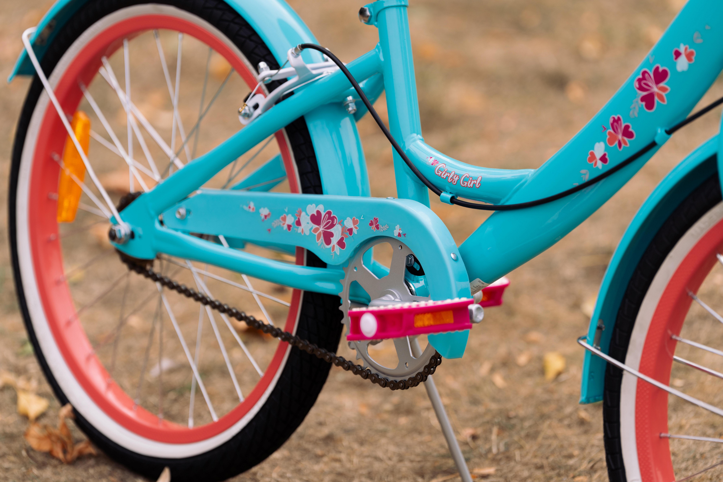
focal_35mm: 194
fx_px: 3896
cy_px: 241
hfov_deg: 10.6
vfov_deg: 7.1
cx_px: 362
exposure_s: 1/400
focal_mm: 194
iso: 100
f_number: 3.5
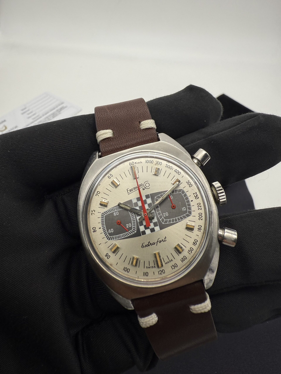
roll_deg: -4.3
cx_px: 140
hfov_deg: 56.8
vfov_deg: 71.6
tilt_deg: -41.5
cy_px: 187
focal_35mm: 24
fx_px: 260
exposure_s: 1/292
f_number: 2.2
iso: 40
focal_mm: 2.22
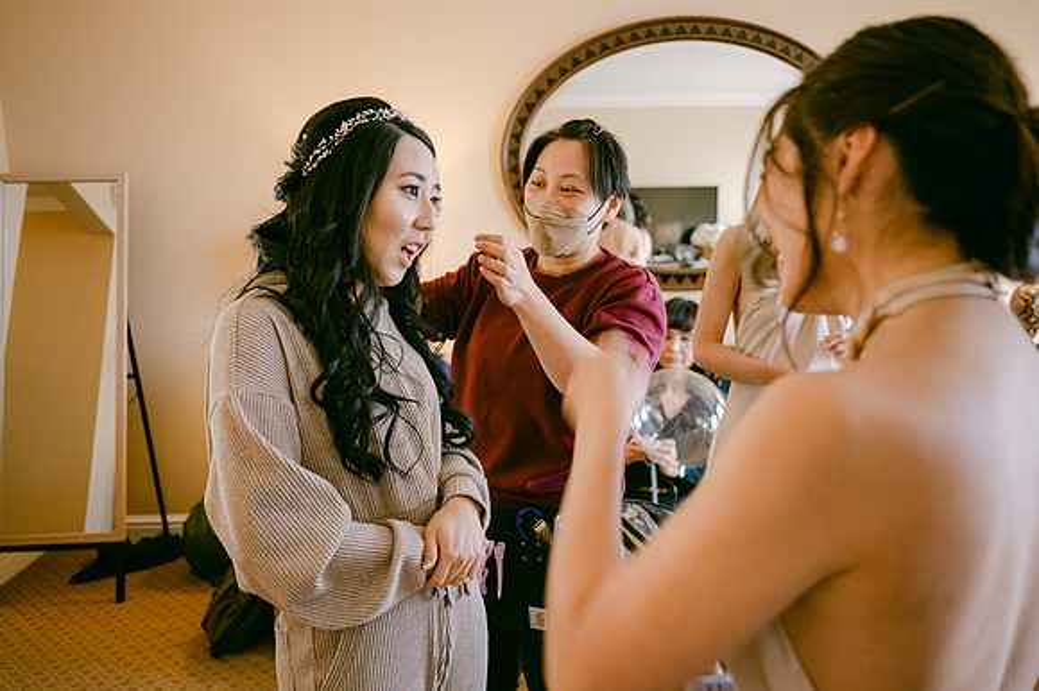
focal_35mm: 28
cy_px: 346
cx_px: 520
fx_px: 808
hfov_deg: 65.5
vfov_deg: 46.4
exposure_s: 1/50
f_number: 2.8
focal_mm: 28
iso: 400
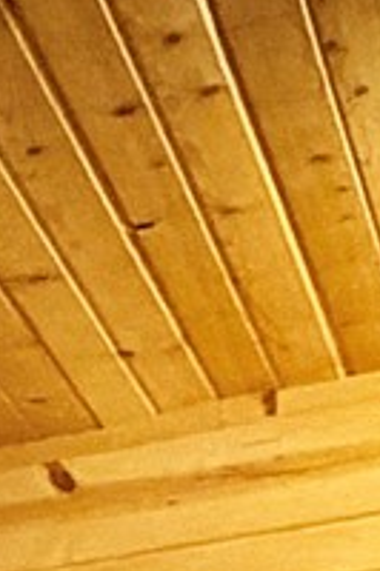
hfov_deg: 7.1
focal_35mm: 149
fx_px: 2363
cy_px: 1316
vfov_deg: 11.6
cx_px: -1117
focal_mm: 2.22
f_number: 2.2
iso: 1250
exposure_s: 1/40
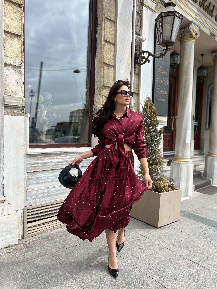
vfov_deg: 67.3
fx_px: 217
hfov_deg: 53.1
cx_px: 108
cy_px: 144
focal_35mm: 26
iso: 50
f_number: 1.5
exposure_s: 1/1183
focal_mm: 5.7
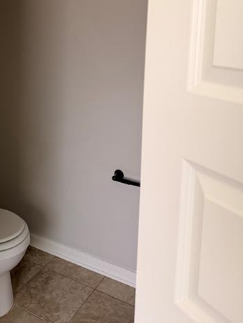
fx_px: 374
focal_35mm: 40
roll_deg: -1.1
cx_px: 55
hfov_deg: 35.0
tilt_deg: -5.6
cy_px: 69
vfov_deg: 44.7
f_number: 1.78
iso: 200
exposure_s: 1/83
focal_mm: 6.76
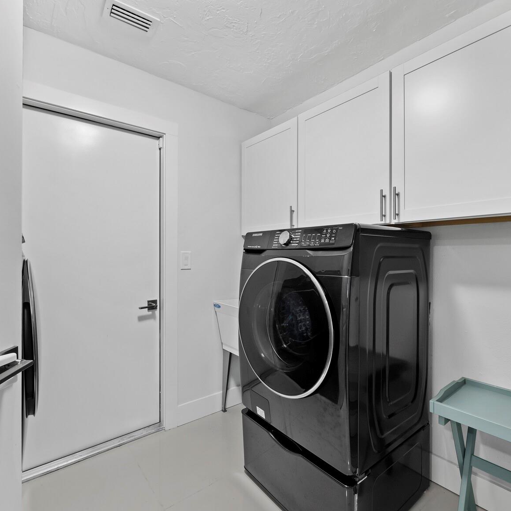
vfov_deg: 84.0
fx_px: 284
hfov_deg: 83.9
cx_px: 246
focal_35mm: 17
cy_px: 254
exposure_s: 1.3
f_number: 11
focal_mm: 7
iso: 320
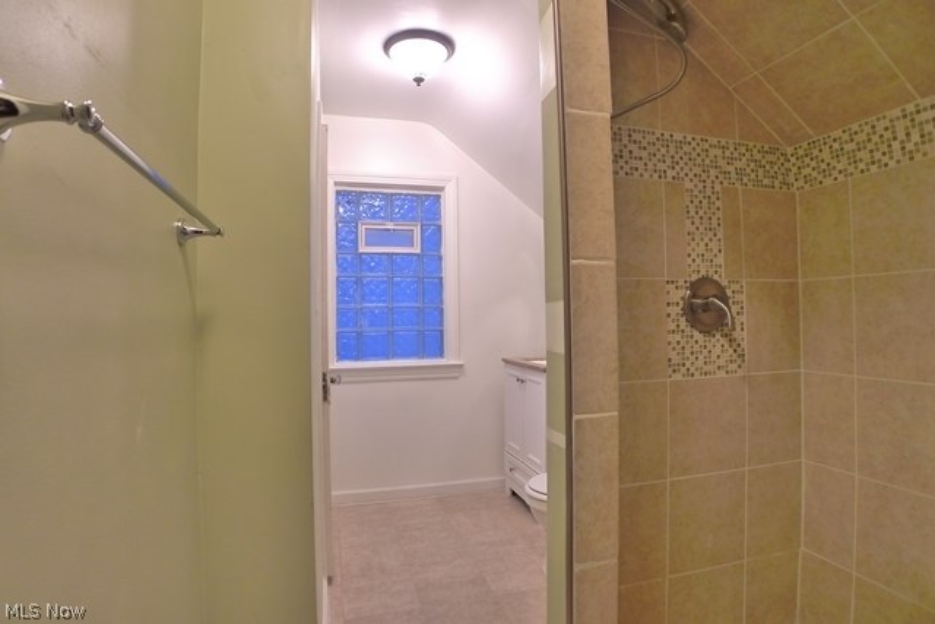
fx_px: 468
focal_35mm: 18
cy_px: 312
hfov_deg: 90.0
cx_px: 468
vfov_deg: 67.4
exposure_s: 1/10
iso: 400
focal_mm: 3.9
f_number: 2
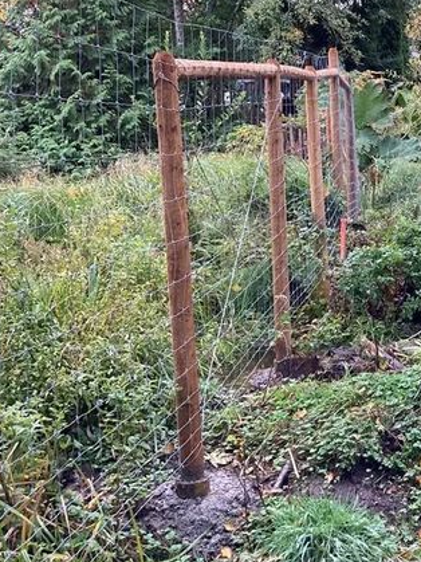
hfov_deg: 24.4
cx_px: 425
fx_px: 925
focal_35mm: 57
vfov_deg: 33.7
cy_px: 218
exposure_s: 1/91
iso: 80
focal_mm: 3.99
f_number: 1.8
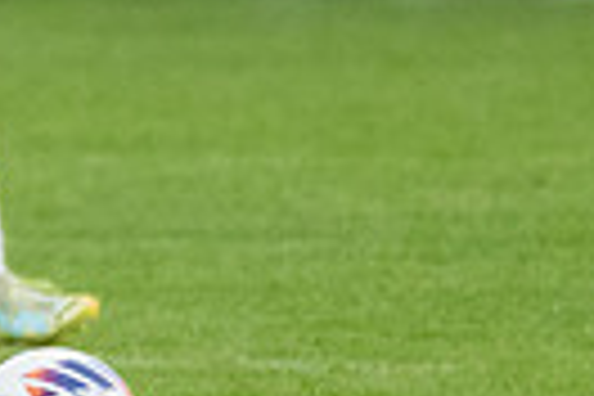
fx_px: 31480
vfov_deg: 0.7
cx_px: -698
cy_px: 54
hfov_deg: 1.1
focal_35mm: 1908
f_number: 5.6
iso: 3200
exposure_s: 1/2000
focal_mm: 290
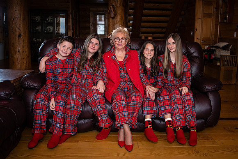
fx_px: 233
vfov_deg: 37.6
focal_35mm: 35
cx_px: 131
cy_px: 68
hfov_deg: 54.1
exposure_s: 1/160
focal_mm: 30
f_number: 4
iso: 400
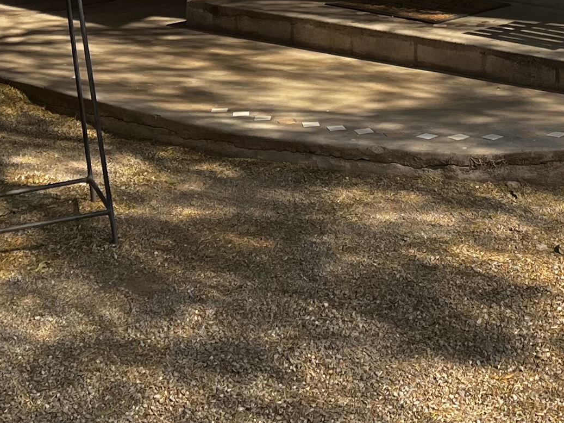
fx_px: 1645
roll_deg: +0.3
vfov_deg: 13.5
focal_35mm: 101
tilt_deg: -2.6
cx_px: 535
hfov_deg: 19.0
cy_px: -271
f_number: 1.6
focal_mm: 5.1
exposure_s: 1/1721
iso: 50
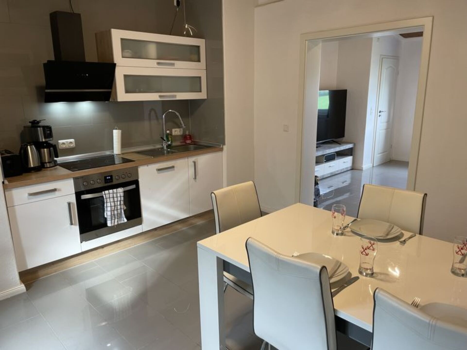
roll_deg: +1.1
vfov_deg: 53.1
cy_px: 175
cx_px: 234
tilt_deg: -13.3
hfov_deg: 67.3
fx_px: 351
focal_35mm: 26
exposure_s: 1/50
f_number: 1.6
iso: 100
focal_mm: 4.2
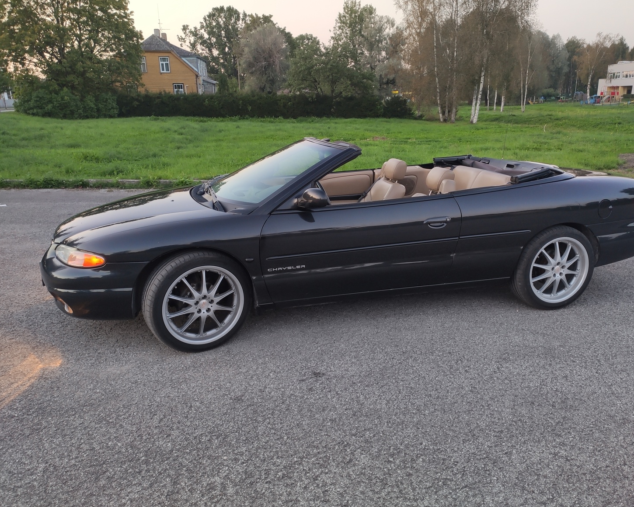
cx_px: 346
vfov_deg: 51.5
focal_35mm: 28
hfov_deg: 62.1
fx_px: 525
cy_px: 256
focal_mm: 4.77
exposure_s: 1/33
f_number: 1.75
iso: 198
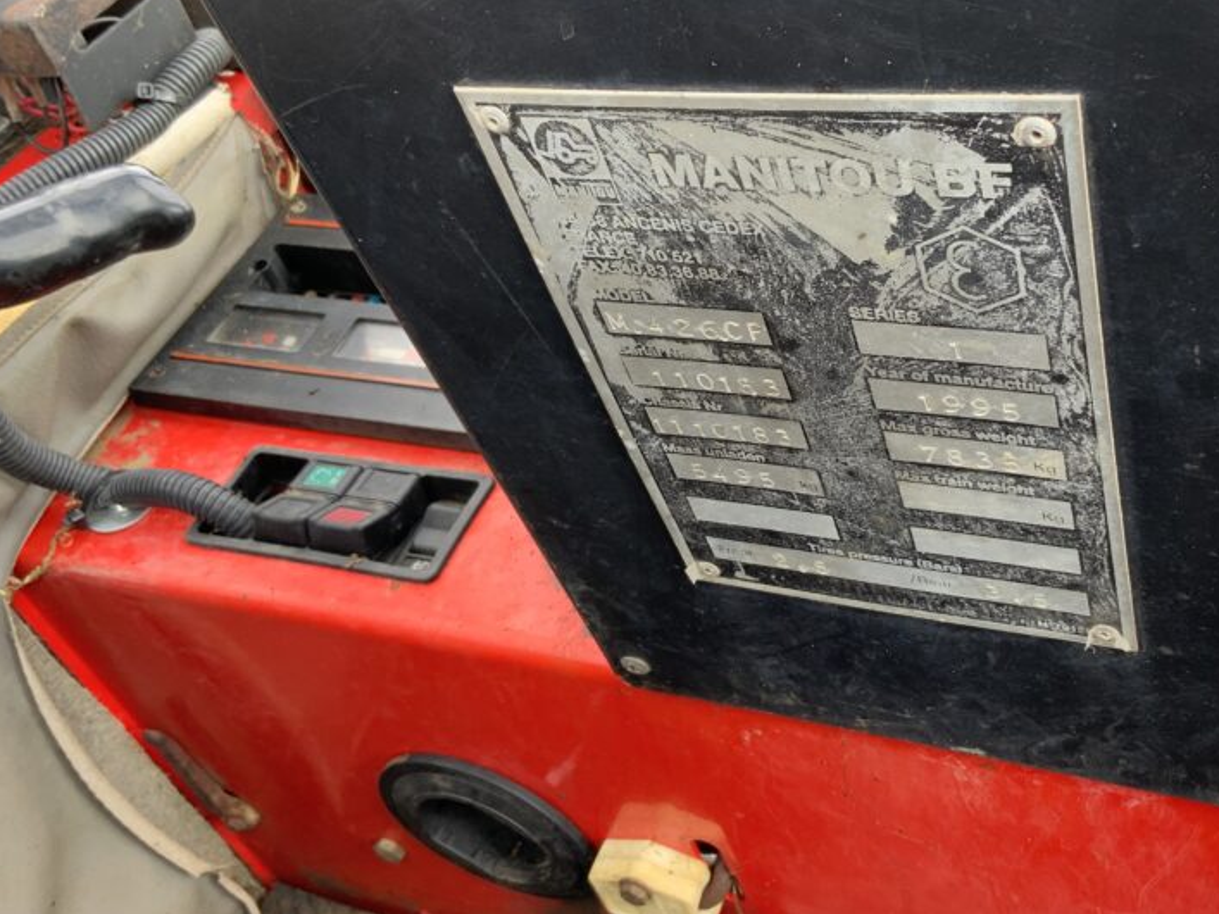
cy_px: 424
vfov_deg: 34.3
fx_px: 1479
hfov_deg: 44.5
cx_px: 759
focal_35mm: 42
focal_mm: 3
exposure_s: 1/122
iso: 40
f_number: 1.8
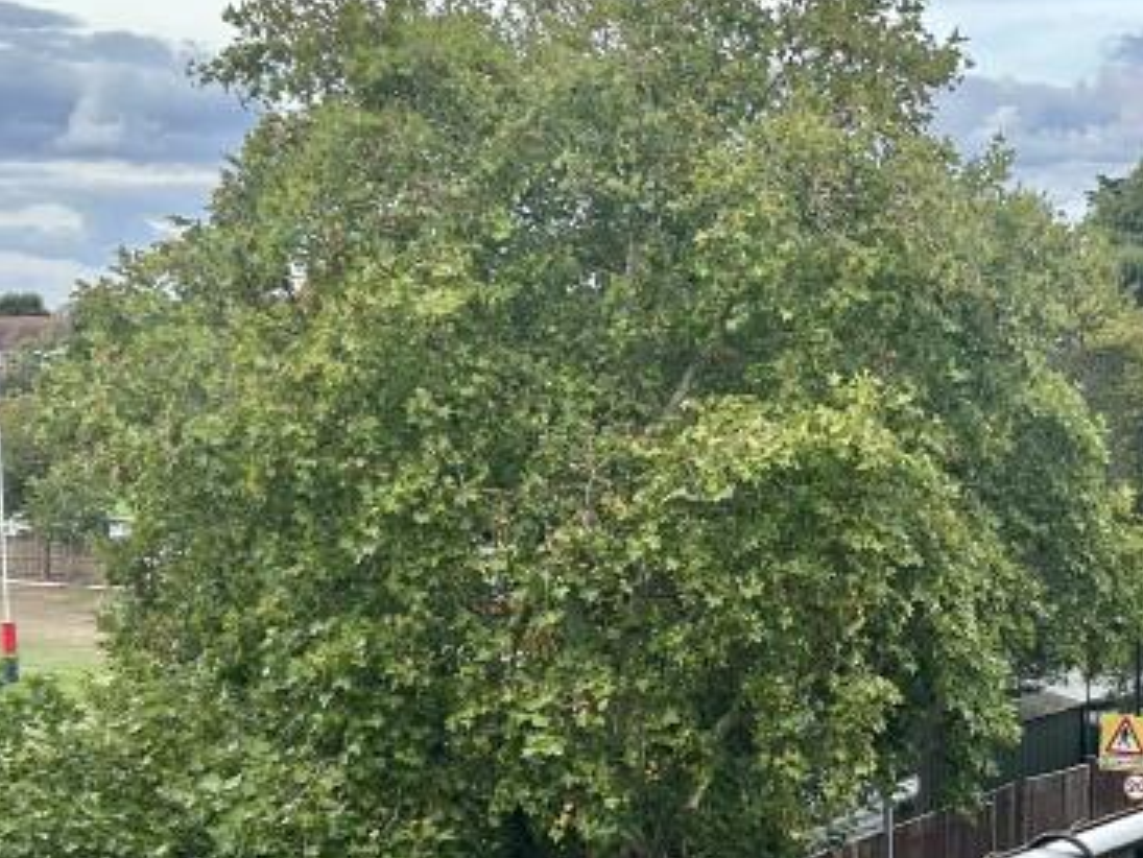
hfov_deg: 25.9
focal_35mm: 73
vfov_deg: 20.1
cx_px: 996
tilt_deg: -5.7
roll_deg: +0.3
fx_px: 2411
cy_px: 564
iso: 50
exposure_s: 1/1449
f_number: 1.5
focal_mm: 5.7
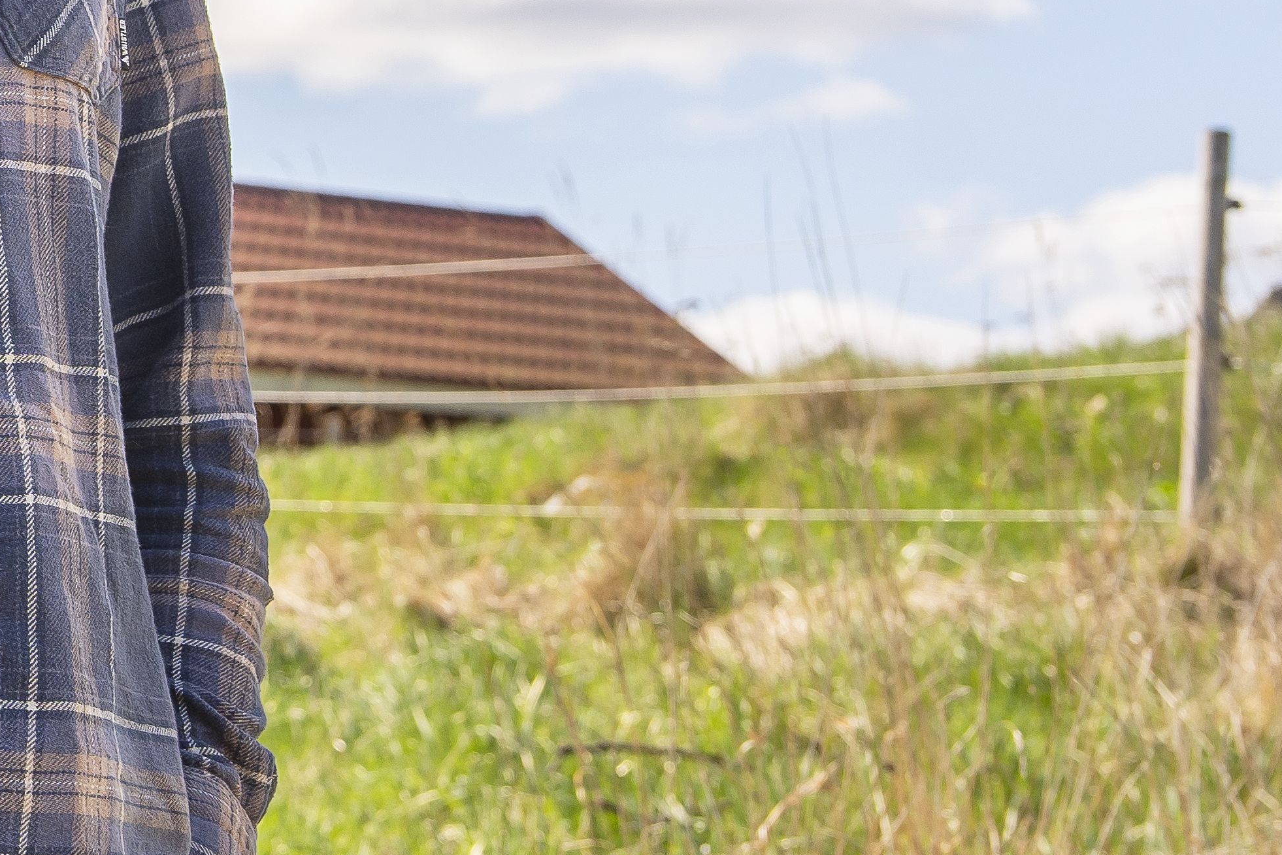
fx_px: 4451
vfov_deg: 10.8
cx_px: -908
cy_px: -90
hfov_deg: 14.7
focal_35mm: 125
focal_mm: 35
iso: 125
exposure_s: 1/640
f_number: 5.6
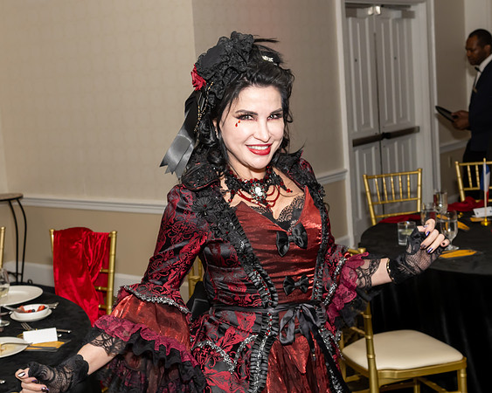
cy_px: 168
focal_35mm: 58
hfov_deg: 32.4
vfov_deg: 26.2
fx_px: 845
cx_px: 222
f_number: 7.1
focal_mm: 30
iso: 640
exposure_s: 1/250
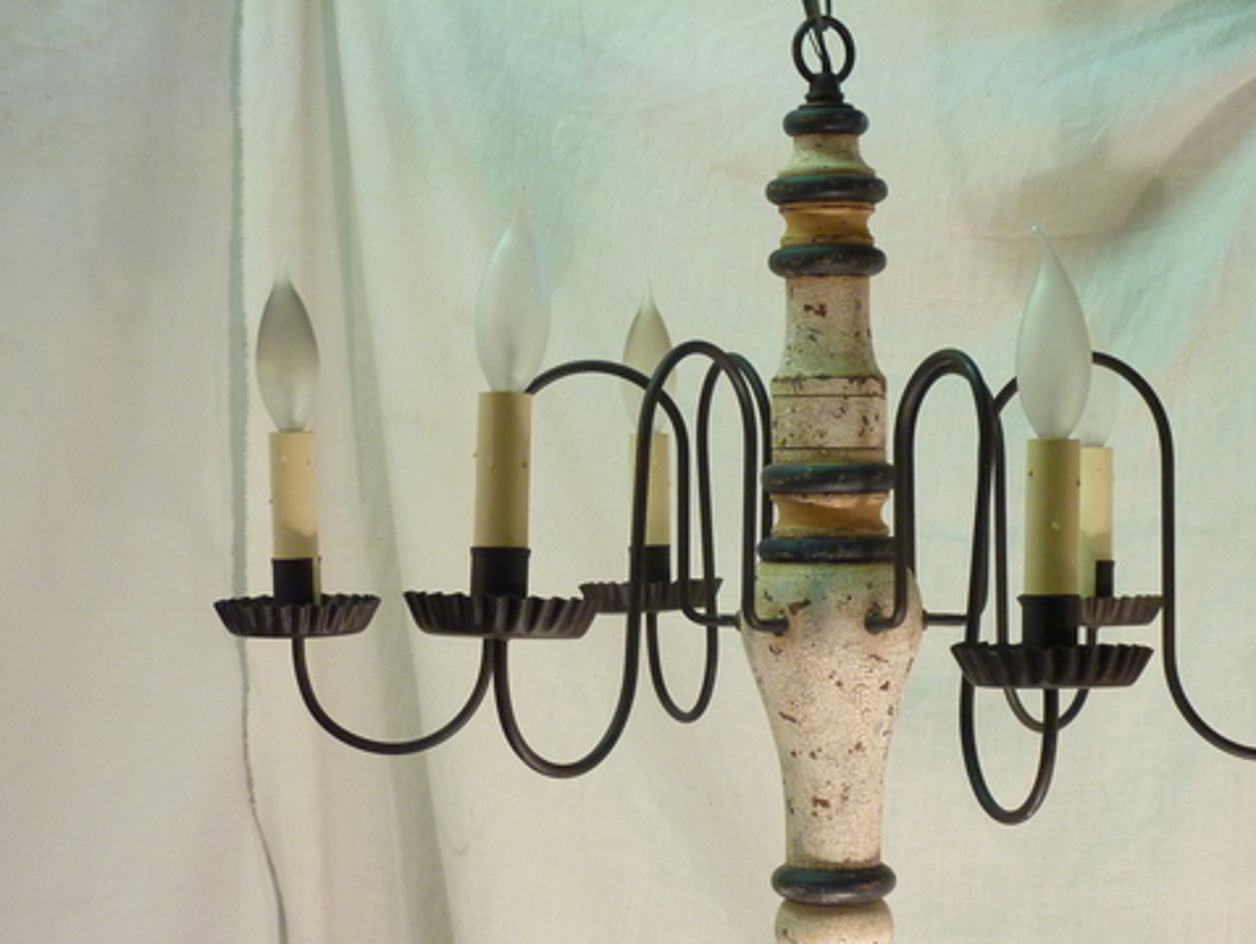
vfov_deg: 19.9
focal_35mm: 74
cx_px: 738
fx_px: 2686
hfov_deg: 26.3
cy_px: 578
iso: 250
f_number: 3.9
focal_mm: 9.7
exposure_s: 1/40
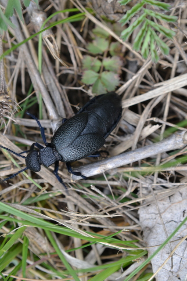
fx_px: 643
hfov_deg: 16.5
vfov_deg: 24.6
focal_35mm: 82
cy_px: 140
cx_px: 94
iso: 280
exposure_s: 1/125
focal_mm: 55
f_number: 8
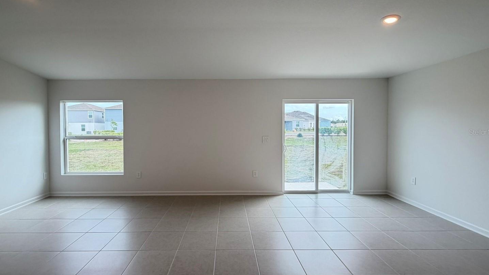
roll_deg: +1.2
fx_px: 220
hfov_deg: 95.8
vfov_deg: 63.9
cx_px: 229
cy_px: 132
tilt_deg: -1.8
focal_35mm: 17
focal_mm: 2.22
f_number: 2.2
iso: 125
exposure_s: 1/120
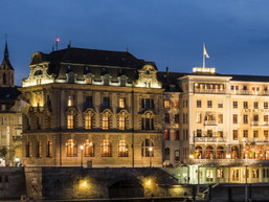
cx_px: 220
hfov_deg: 21.9
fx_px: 684
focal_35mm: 88
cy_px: 151
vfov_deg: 16.7
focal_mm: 31.5
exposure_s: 2.1
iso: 400
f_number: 8
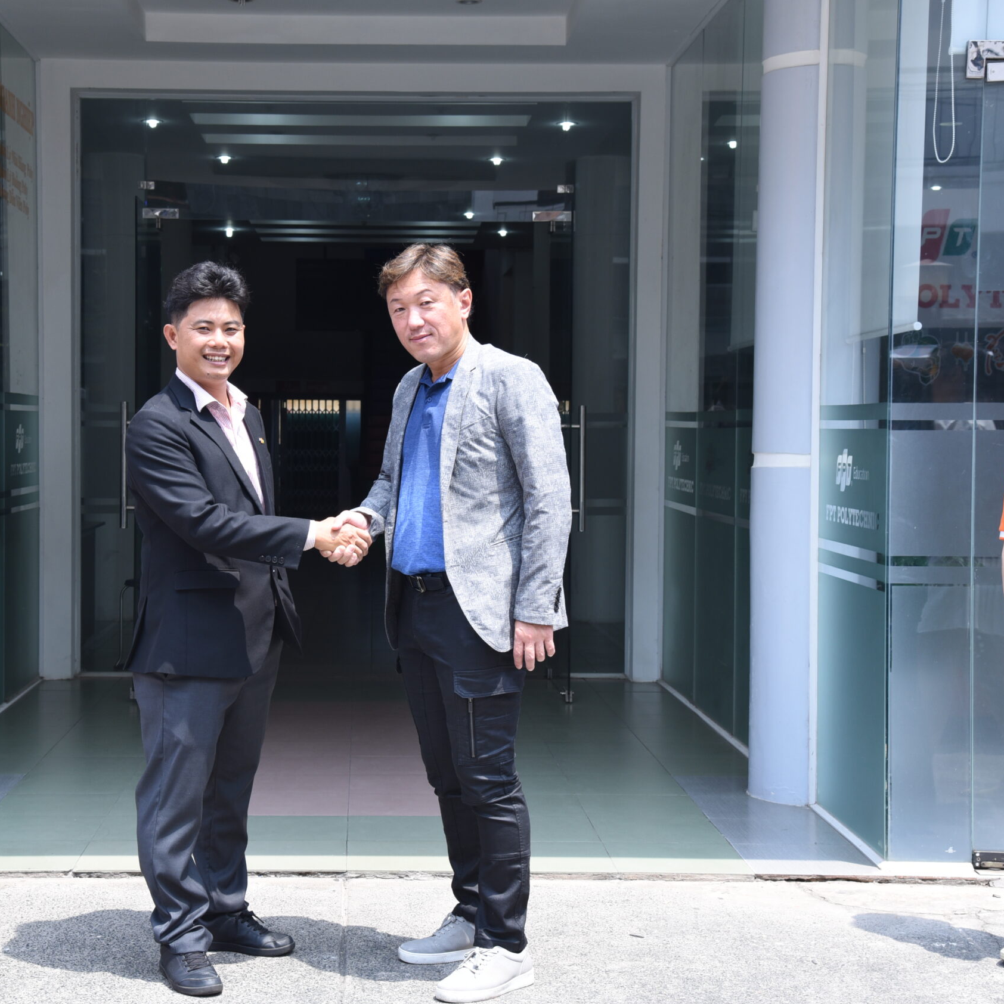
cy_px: 503
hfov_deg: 27.6
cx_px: 380
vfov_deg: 27.7
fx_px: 2034
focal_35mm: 62
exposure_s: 1/200
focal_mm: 48
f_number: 8
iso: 450
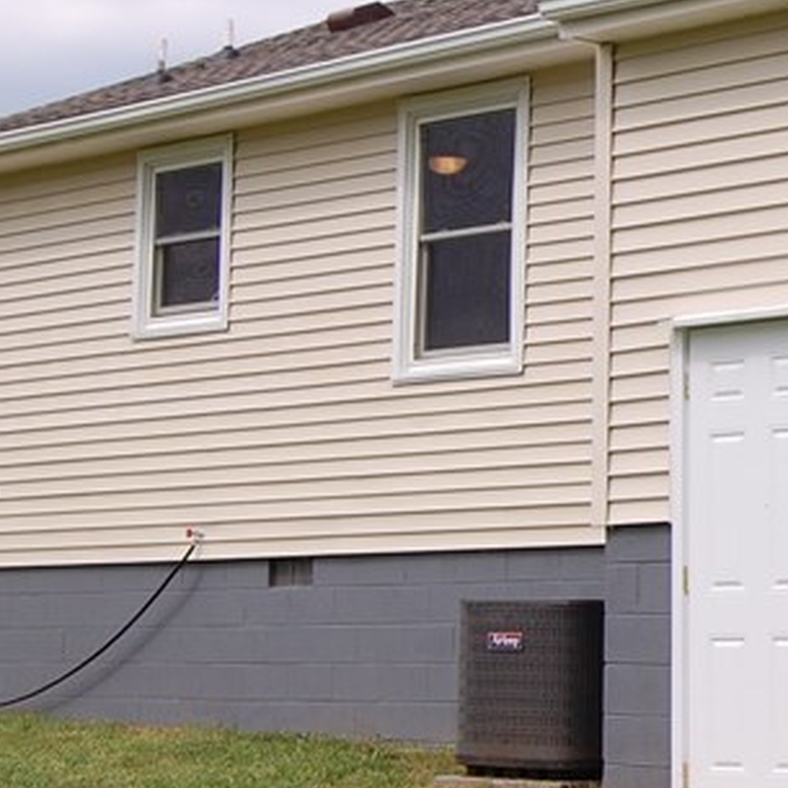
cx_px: 1094
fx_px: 3039
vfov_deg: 14.8
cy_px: 300
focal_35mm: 118
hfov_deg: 14.0
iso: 200
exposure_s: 1/400
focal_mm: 26
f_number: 10
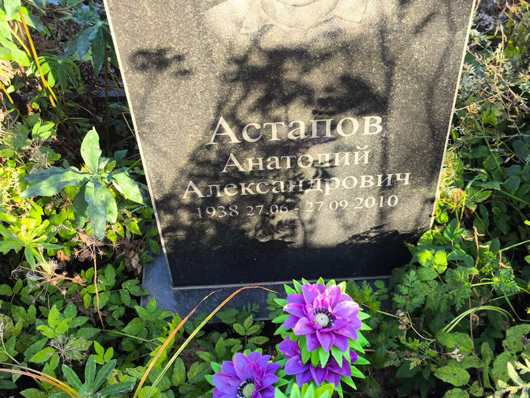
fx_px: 766
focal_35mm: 50
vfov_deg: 29.1
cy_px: 199
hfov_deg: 38.2
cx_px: 265
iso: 50
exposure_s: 1/129
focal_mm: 4.71
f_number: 1.7
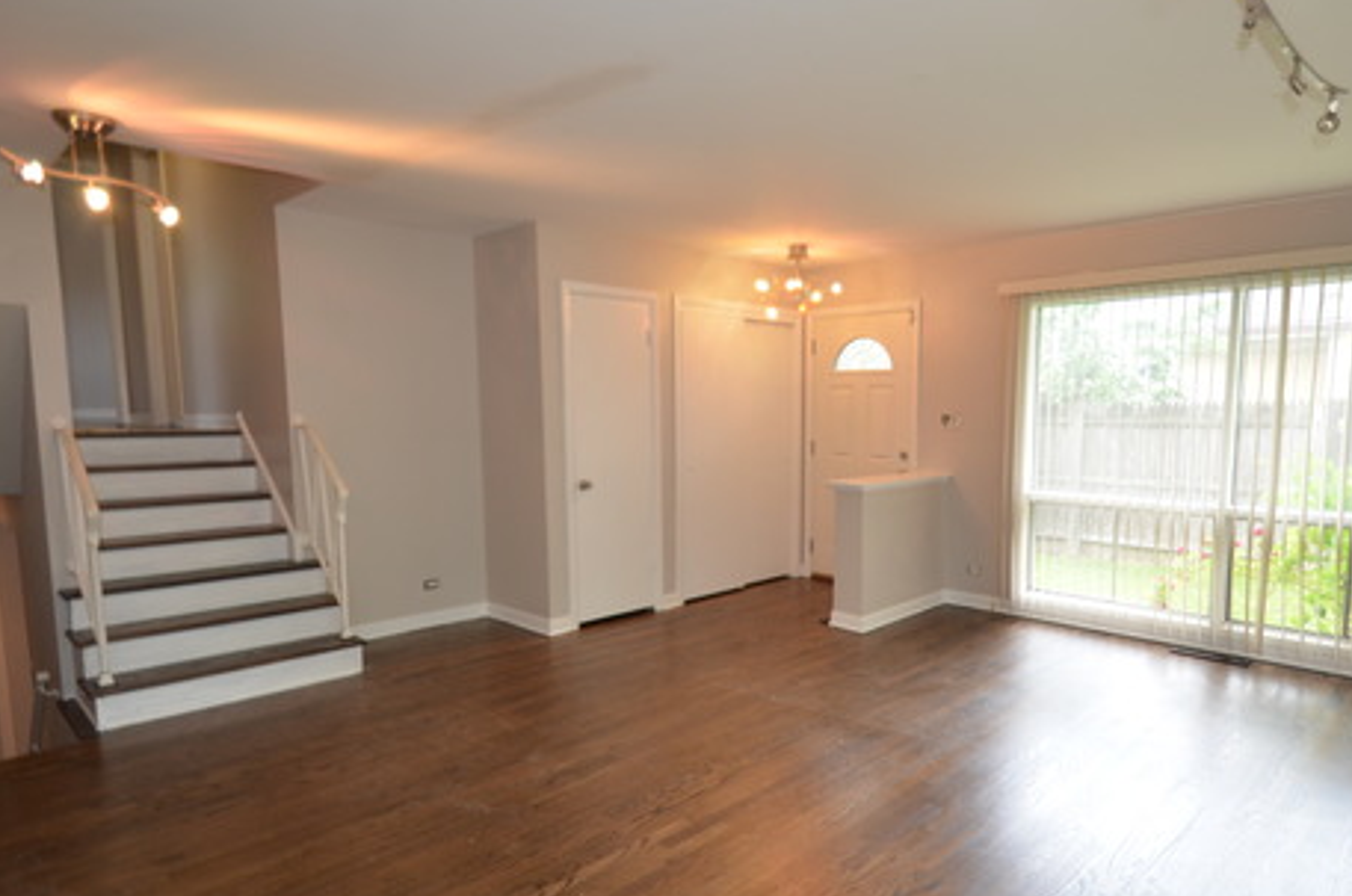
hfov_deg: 81.0
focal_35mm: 21
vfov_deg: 59.2
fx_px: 787
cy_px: 488
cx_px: 751
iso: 400
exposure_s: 1/60
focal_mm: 10
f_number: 3.5
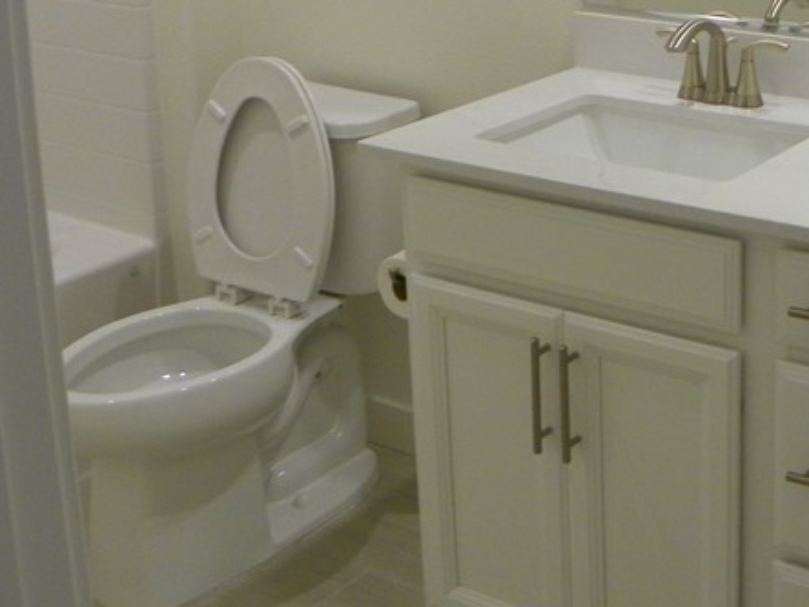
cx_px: 763
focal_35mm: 60
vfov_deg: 23.4
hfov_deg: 30.4
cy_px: 4
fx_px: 1402
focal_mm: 4.6
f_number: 2.8
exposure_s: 1/30
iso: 100
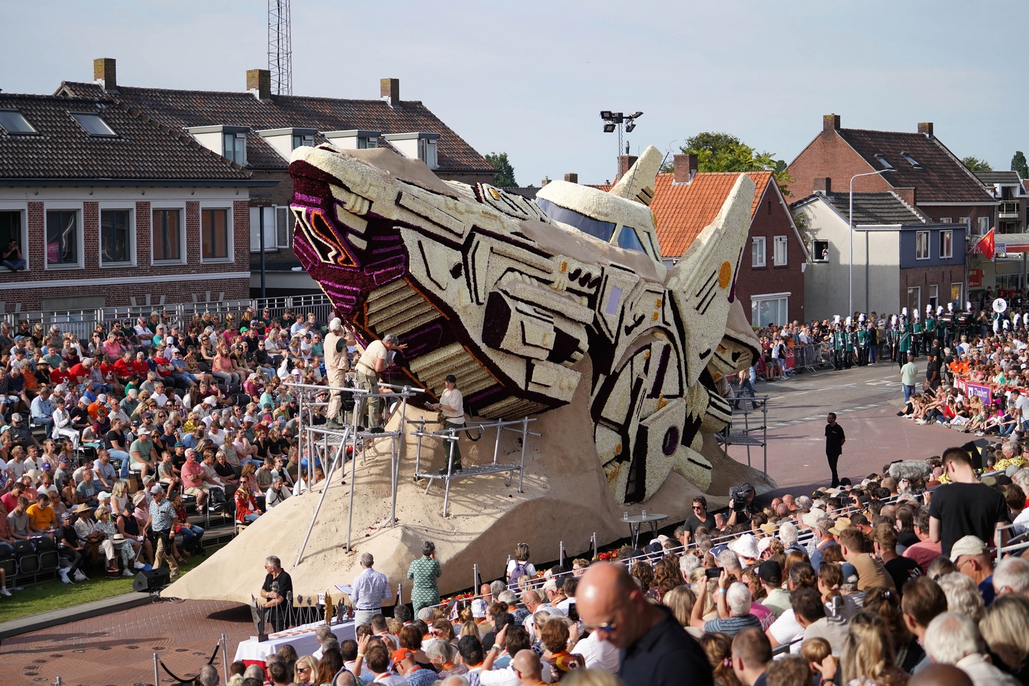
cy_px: 343
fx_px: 2001
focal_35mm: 70
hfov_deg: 28.8
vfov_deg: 19.5
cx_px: 514
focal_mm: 70
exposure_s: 1/3200
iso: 500
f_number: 4
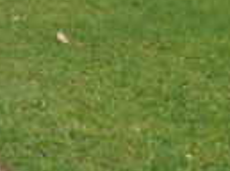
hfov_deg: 11.0
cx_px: -228
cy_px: -216
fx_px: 1087
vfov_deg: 8.4
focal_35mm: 164
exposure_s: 1/1093
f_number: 2.4
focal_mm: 3.3
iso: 32
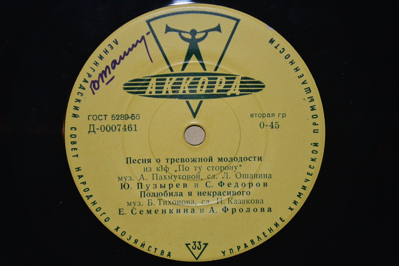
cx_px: 200
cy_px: 133
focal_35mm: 82
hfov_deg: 24.6
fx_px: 914
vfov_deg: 16.6
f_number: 5.6
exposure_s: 1/125
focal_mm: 55
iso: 450
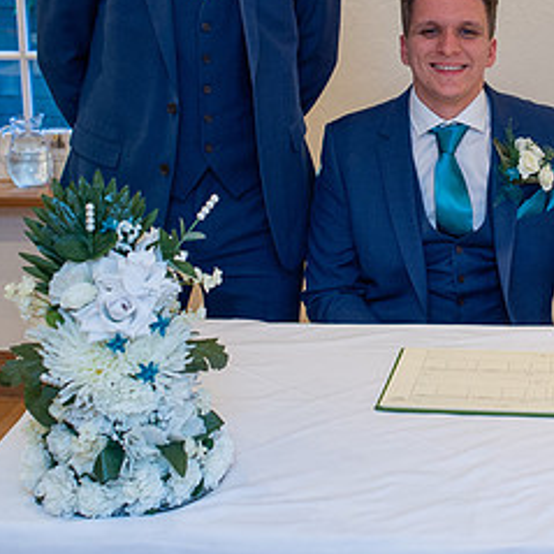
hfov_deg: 20.1
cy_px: 79
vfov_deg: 20.1
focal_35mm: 85
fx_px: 1539
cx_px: 464
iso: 640
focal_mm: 35
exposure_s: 1/80
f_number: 4
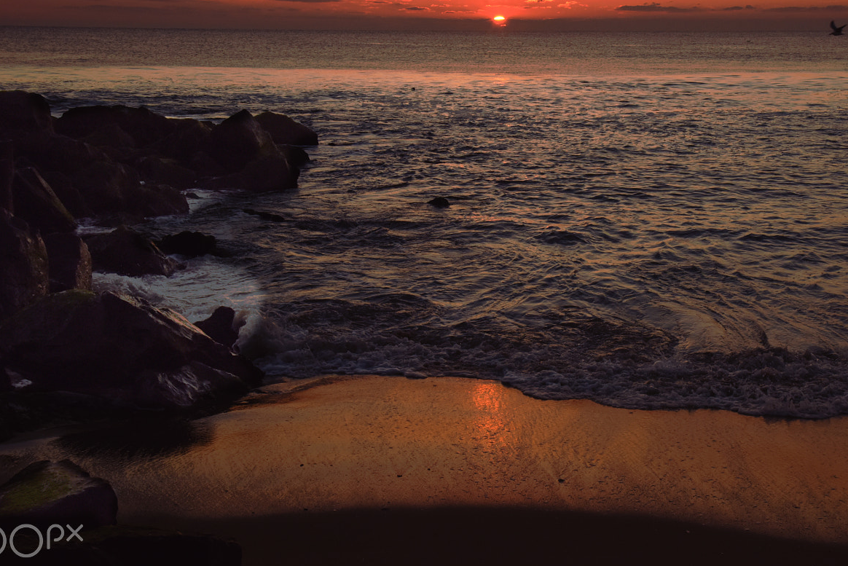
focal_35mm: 55
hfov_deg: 36.2
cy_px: 248
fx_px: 1296
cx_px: 485
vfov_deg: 24.6
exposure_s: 1/200
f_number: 16
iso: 1000
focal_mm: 40
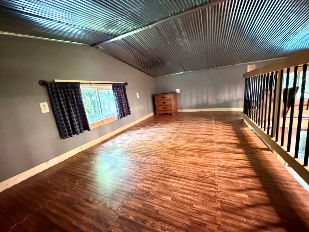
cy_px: 116
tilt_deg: -11.3
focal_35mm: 14
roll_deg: +5.8
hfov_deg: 102.1
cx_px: 154
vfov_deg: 85.7
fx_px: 125
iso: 3200
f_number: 2.2
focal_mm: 2.22
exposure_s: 1/17
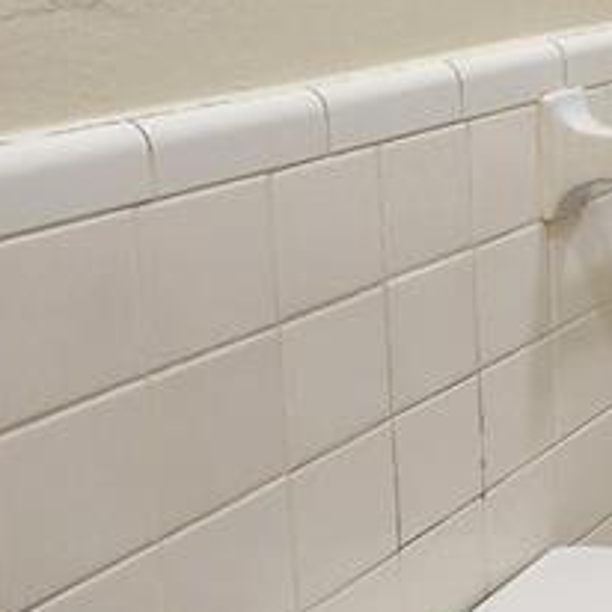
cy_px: 59
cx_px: 1168
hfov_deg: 18.5
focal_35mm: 67
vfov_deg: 24.9
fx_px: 1340
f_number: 2.2
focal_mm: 2.2
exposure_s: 1/60
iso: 100
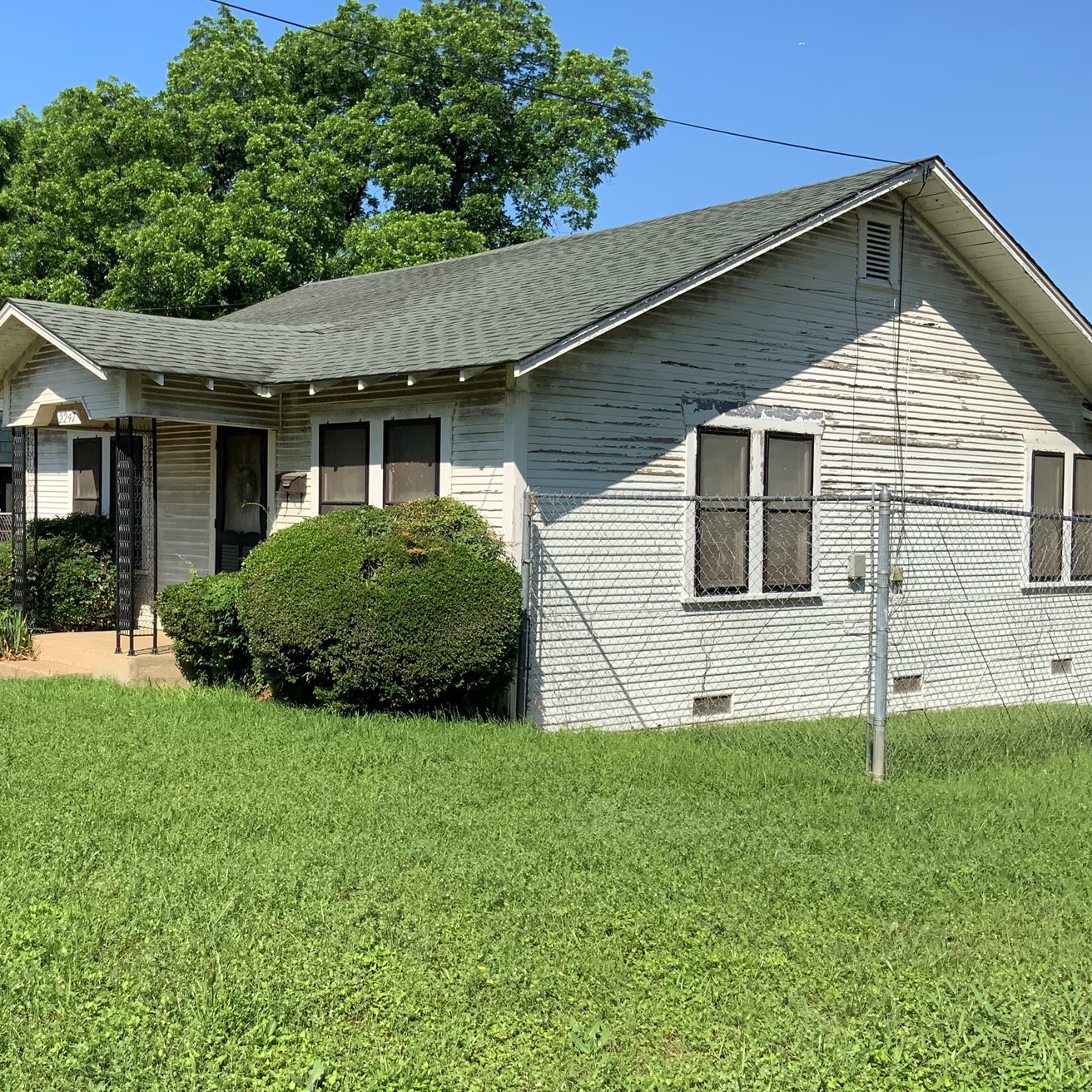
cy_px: 551
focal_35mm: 40
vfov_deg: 41.9
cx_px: 375
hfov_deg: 41.4
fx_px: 1428
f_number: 1.8
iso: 16
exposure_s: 1/1786
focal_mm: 3
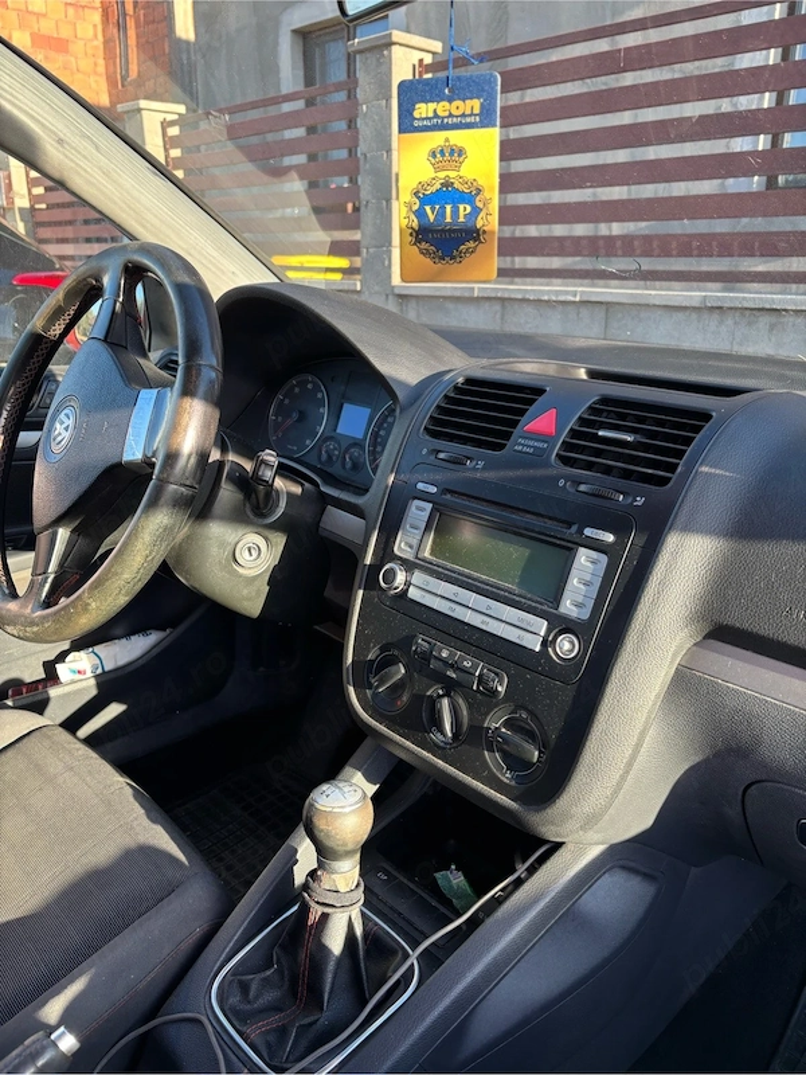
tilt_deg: -18.9
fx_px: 807
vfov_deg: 67.3
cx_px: 403
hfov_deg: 53.1
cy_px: 538
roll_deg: +0.1
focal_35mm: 26
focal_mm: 5.96
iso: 40
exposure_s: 1/144
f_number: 1.6
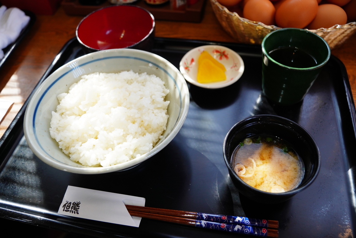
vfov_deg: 41.8
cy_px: 119
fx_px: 312
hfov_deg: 59.5
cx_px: 178
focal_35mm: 32
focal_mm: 21
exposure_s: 1/160
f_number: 3.2
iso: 500
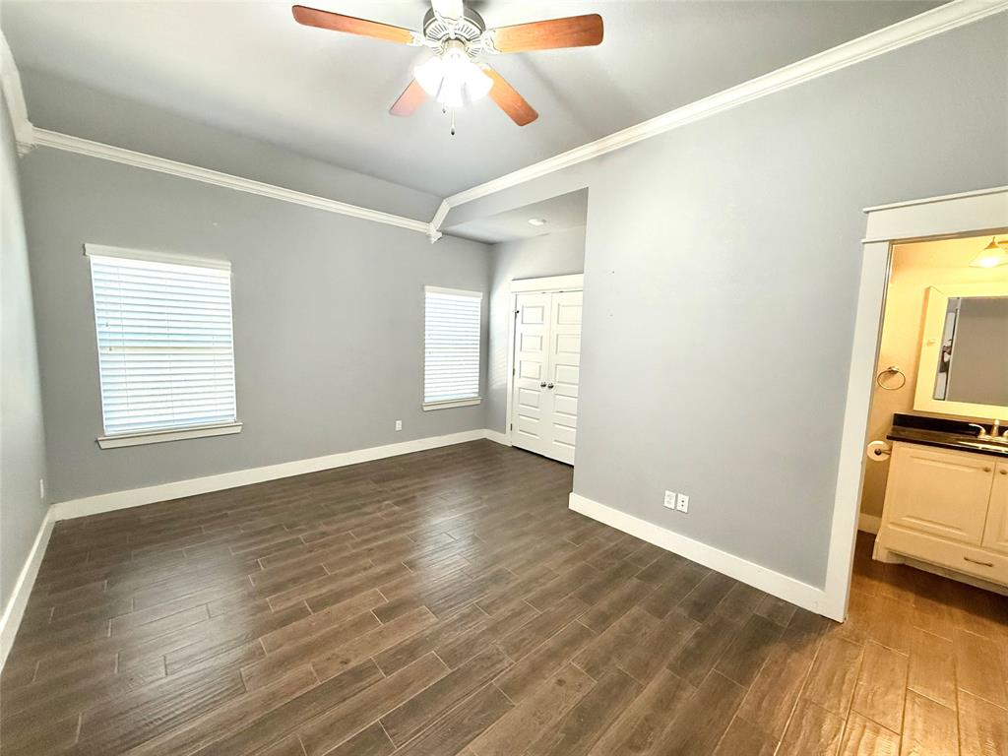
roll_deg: -1.9
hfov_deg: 102.1
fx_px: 408
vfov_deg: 85.7
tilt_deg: -5.6
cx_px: 504
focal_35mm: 14
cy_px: 378
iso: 400
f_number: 2.2
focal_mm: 2.22
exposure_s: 1/120
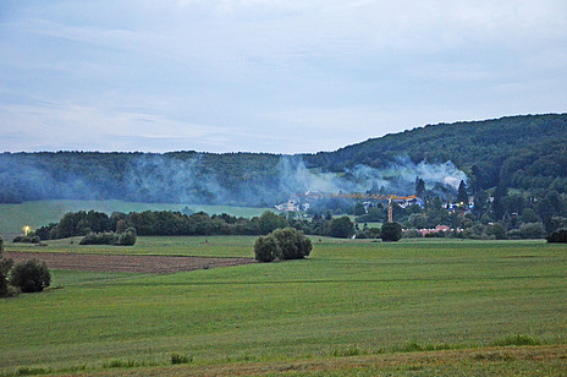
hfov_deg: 22.9
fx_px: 1400
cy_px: 188
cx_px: 282
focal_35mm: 89
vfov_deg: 15.3
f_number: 5
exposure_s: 1/8
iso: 3200
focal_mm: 58
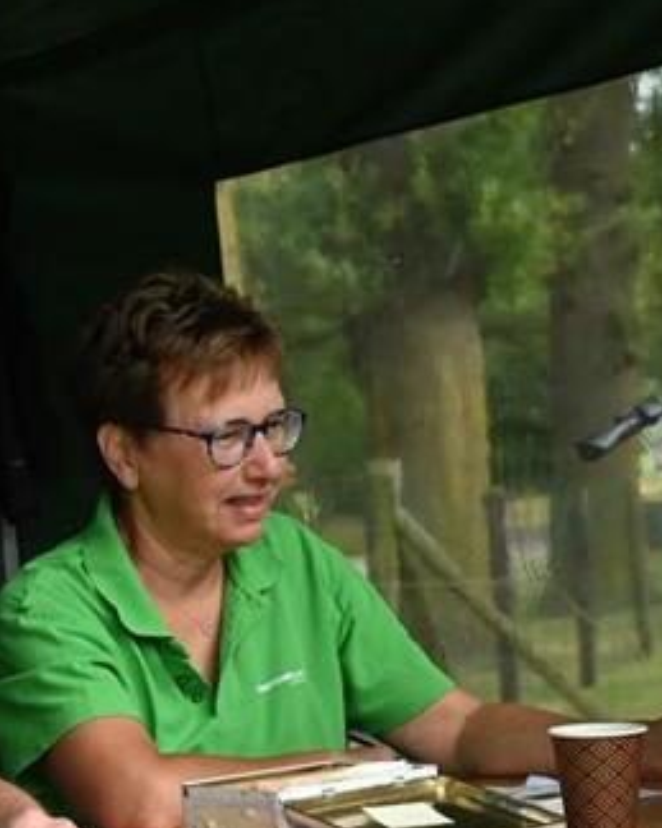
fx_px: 2181
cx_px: -332
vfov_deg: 21.2
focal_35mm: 89
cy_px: 666
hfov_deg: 15.8
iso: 640
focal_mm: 31
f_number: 7.1
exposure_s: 1/200
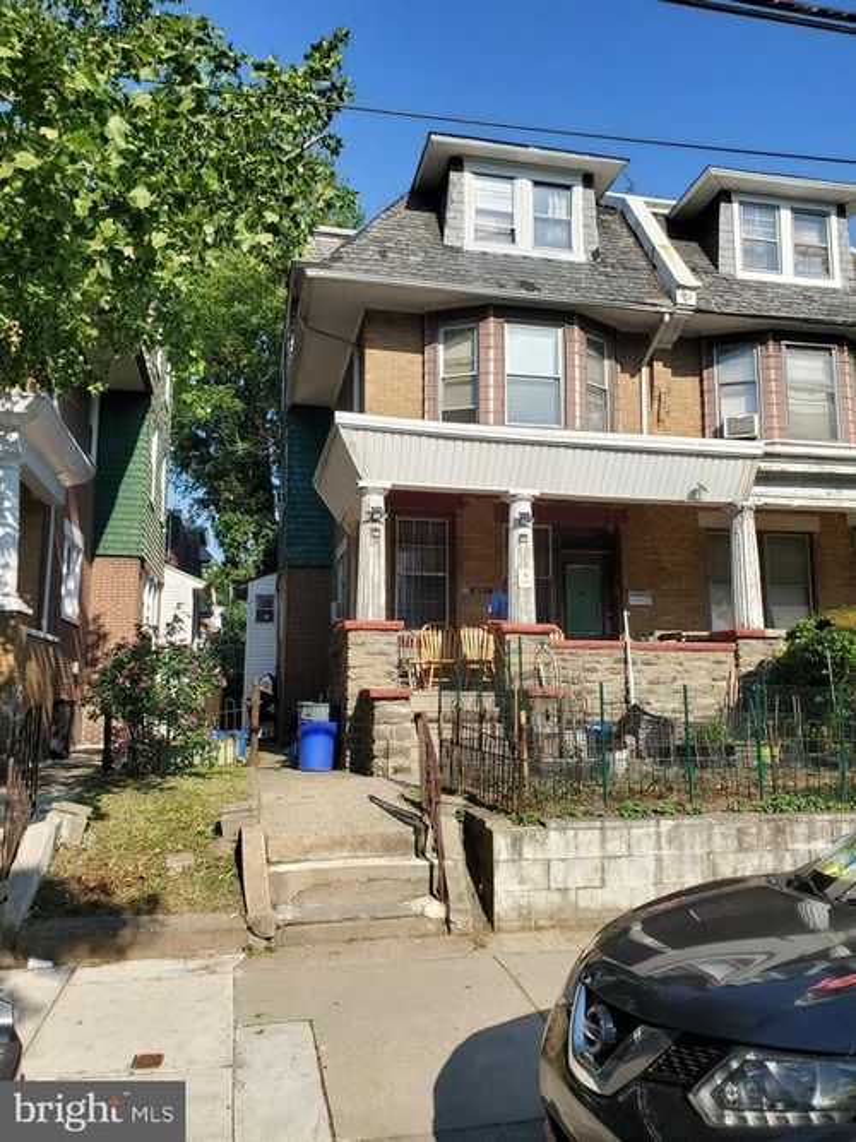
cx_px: 428
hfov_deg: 53.0
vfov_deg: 67.3
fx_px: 858
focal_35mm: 26
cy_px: 571
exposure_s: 1/1280
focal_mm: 4.3
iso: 50
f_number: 2.4
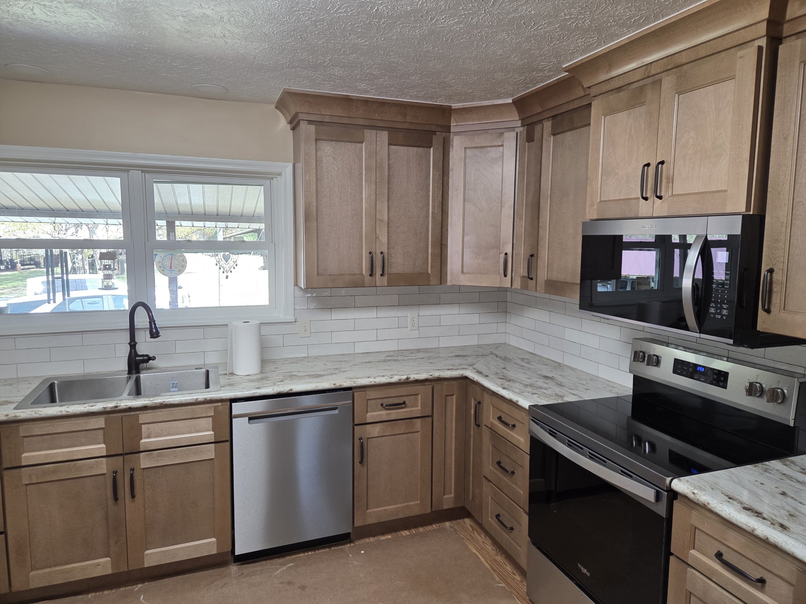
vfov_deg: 58.9
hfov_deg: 73.9
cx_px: 403
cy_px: 302
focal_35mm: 23
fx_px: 536
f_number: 1.8
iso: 200
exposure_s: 1/120
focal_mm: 5.4
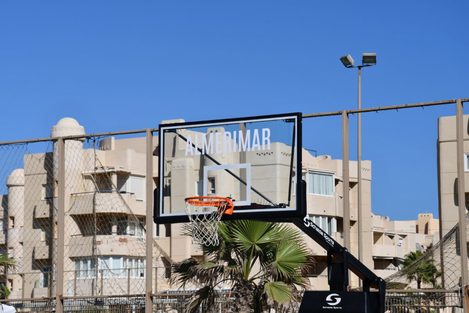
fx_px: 1459
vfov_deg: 12.2
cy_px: 156
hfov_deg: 18.3
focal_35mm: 112
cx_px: 234
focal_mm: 75
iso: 100
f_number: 11
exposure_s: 1/500
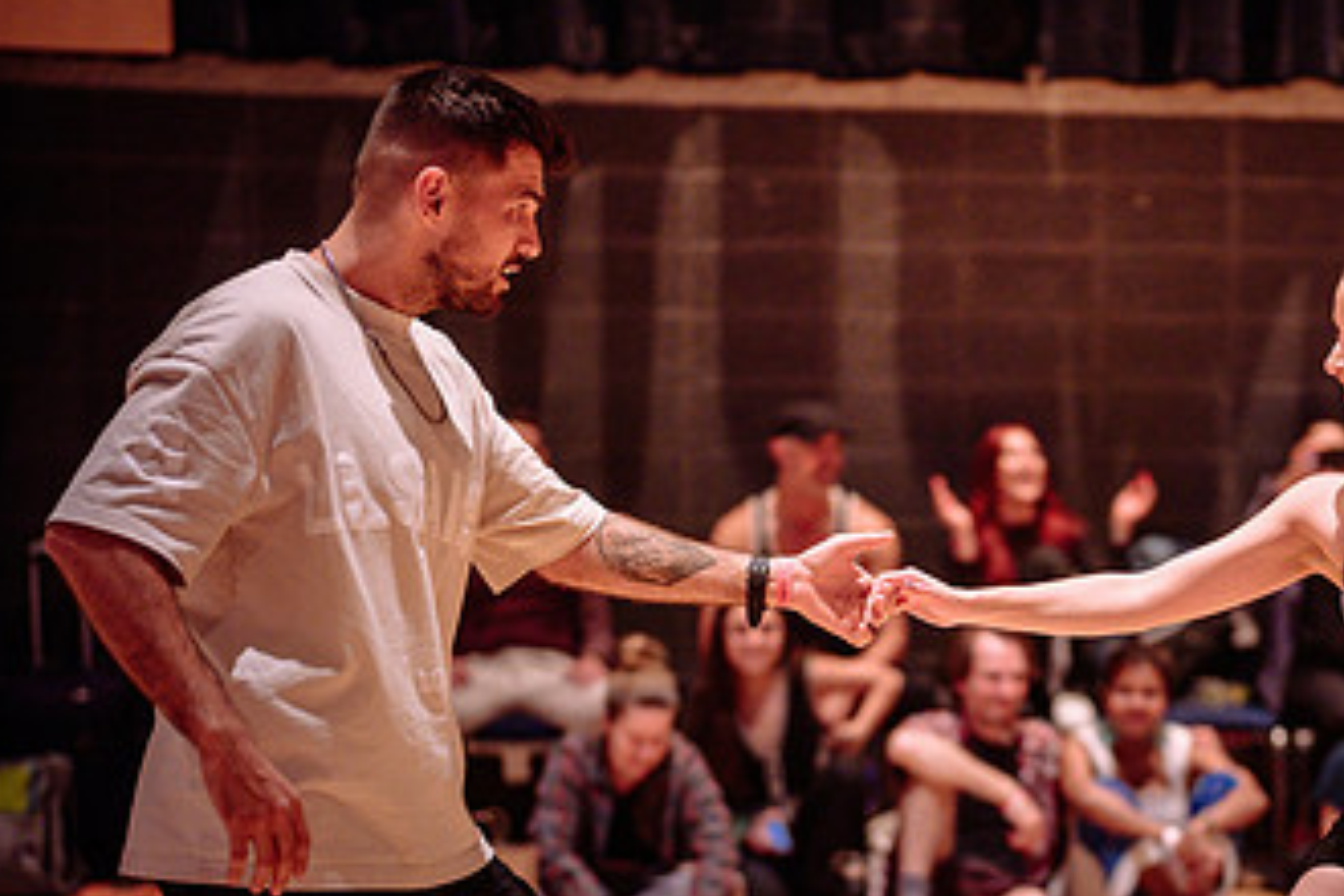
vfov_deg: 15.1
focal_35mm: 90
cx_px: 962
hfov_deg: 22.5
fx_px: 3360
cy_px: 767
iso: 1600
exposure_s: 1/250
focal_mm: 50
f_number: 1.2
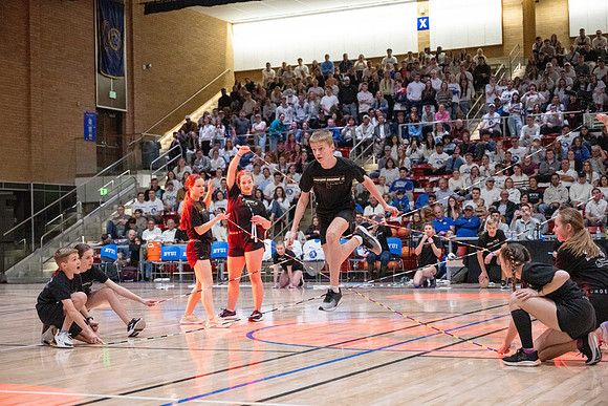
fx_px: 1030
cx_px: 304
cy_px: 203
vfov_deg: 22.3
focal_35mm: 61
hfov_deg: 32.9
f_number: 4
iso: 10000
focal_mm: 61
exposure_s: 1/500
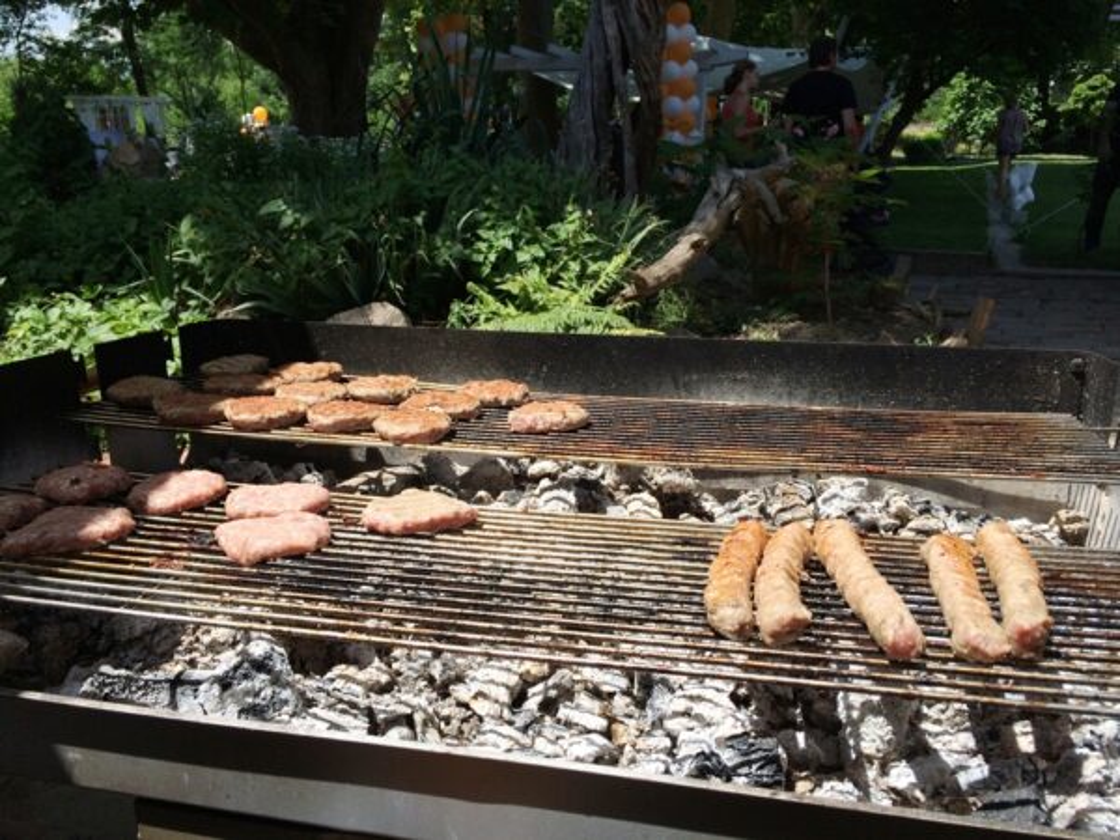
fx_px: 938
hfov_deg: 61.7
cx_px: 560
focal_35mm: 29
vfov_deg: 48.2
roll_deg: -0.2
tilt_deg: -16.1
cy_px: 420
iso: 32
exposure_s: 1/1709
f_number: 2.2
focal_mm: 4.15
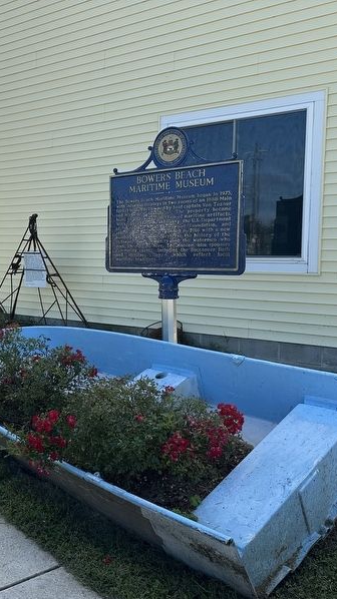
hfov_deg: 32.6
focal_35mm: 35
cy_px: 300
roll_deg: +0.3
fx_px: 556
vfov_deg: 56.6
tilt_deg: -6.3
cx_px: 61
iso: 80
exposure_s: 1/1988
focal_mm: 6.86
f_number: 1.78
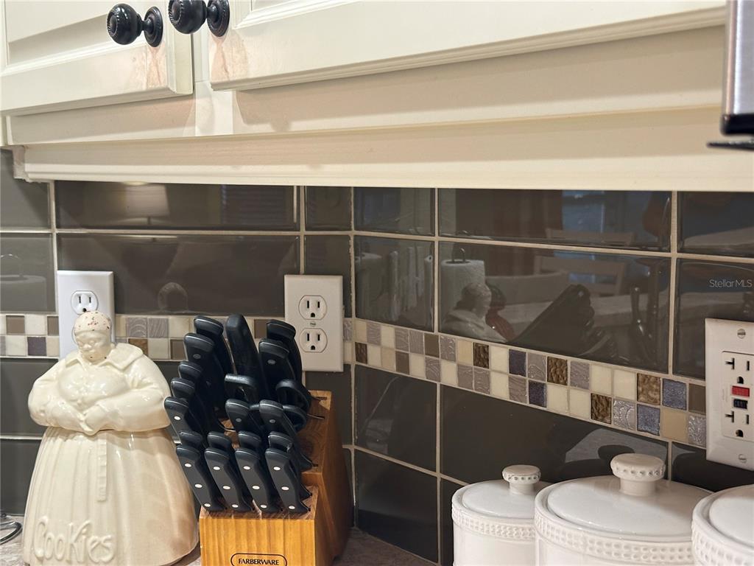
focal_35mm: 48
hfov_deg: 39.7
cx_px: 377
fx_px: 1046
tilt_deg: -6.2
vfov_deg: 30.3
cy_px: 283
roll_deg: -0.3
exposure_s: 1/40
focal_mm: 6.86
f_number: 1.78
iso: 200
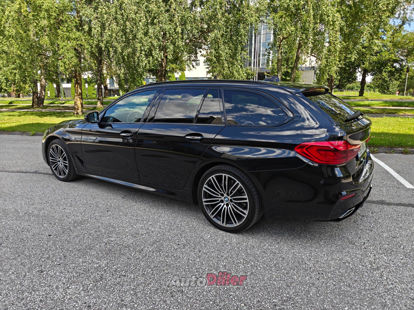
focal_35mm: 23
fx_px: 275
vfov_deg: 58.9
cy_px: 155
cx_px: 207
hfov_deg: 73.9
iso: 80
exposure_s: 1/584
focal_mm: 6.06
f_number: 1.6
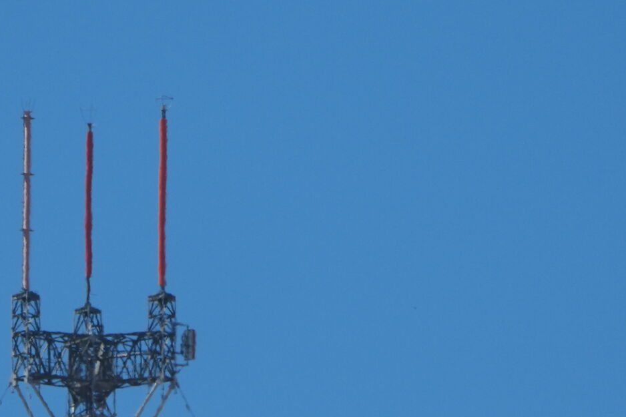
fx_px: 32040
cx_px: 198
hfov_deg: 1.1
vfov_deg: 0.7
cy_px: 352
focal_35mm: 1843
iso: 400
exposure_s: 1/2500
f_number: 6.3
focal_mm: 400
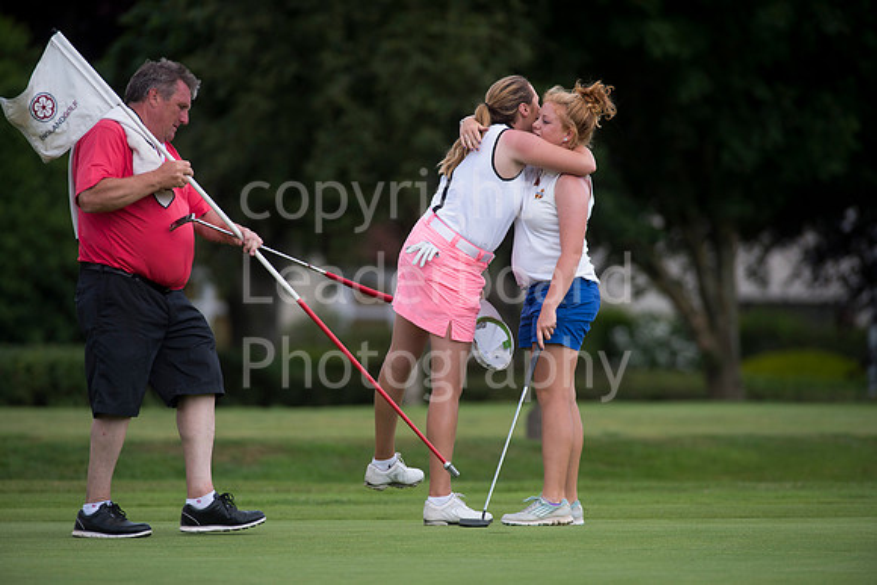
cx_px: 438
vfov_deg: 4.6
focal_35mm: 300
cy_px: 292
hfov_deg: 6.9
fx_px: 7310
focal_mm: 300
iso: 400
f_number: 4.5
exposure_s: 1/1600
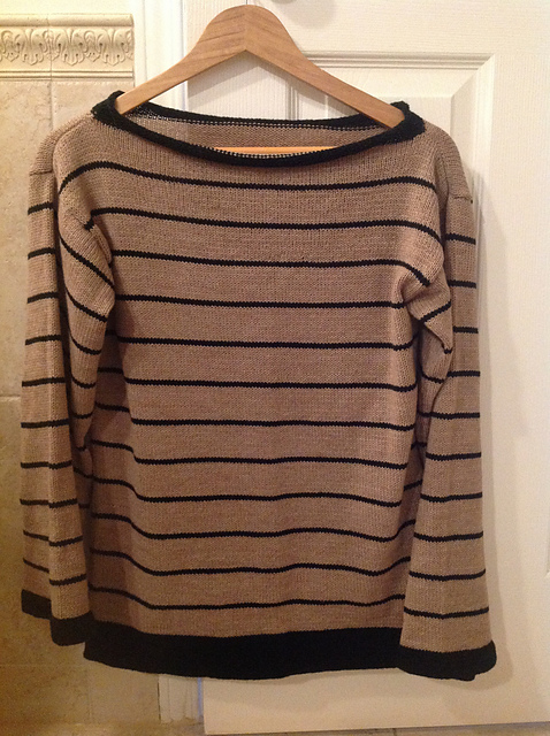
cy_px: 368
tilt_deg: -10.3
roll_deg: +0.6
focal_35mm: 35
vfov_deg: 52.7
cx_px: 275
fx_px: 743
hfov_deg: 40.6
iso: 500
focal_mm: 4.28
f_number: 2.4
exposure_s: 1/15
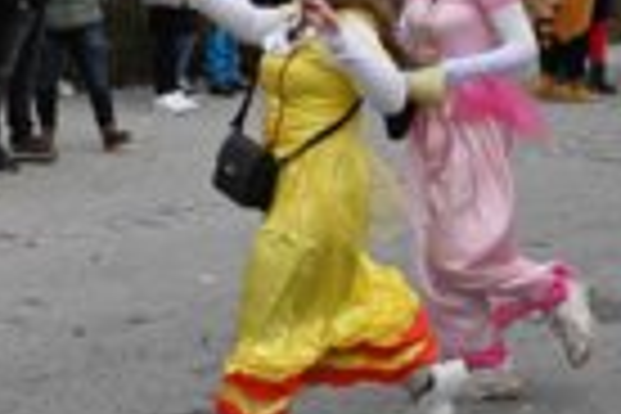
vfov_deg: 11.8
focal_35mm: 116
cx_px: 302
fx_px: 2001
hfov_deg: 17.6
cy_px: 252
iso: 2500
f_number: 14
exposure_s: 1/800
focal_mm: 40
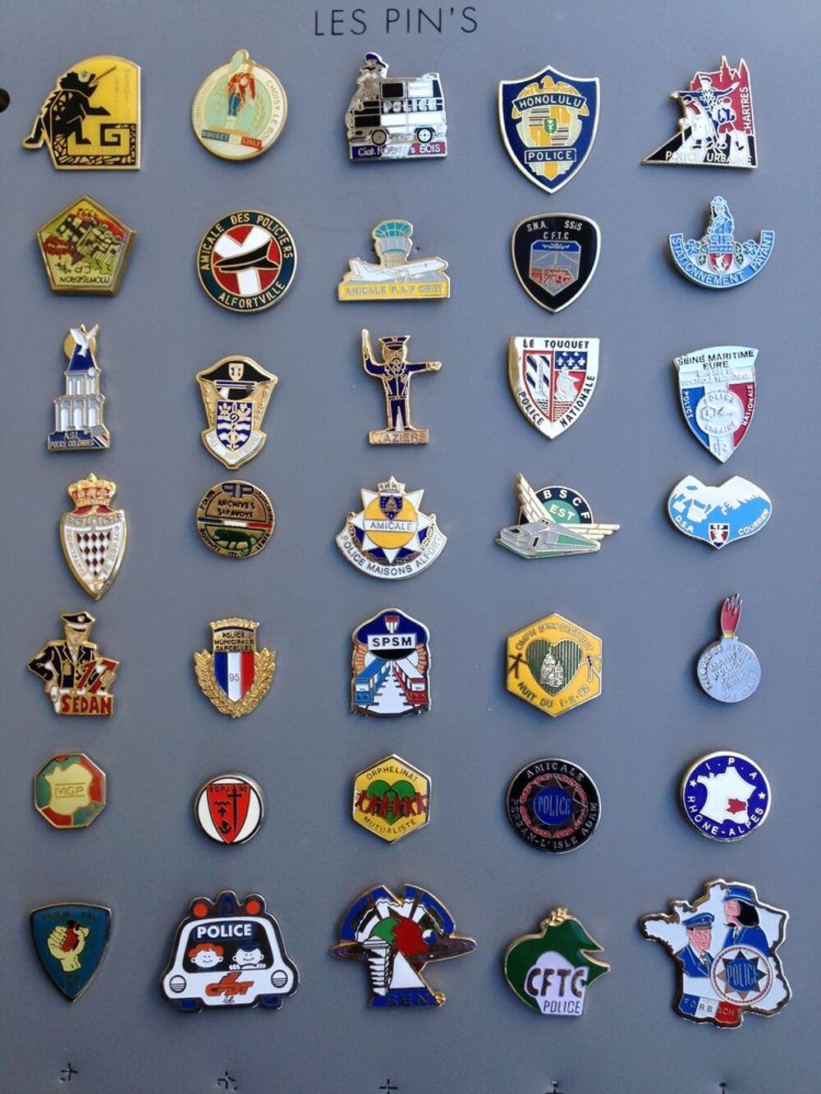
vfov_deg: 55.3
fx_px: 1043
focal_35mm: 33
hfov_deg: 43.0
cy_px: 547
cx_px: 410
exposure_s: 1/120
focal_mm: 4.12
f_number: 2.4
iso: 50
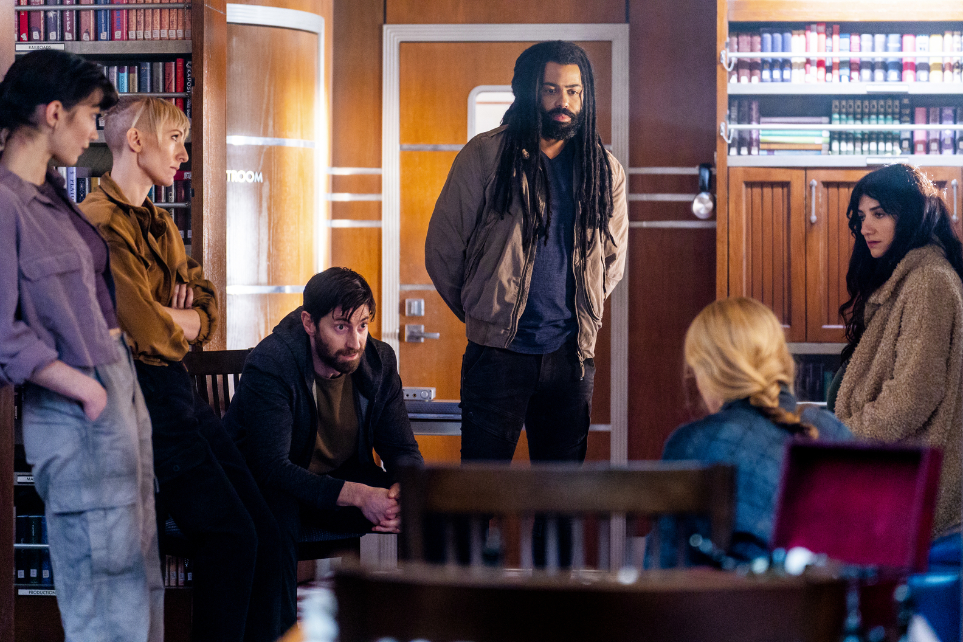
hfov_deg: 20.8
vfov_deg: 14.0
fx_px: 2621
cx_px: 482
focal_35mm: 98
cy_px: 321
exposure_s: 1/60
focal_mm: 98
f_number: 2.8
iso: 4000
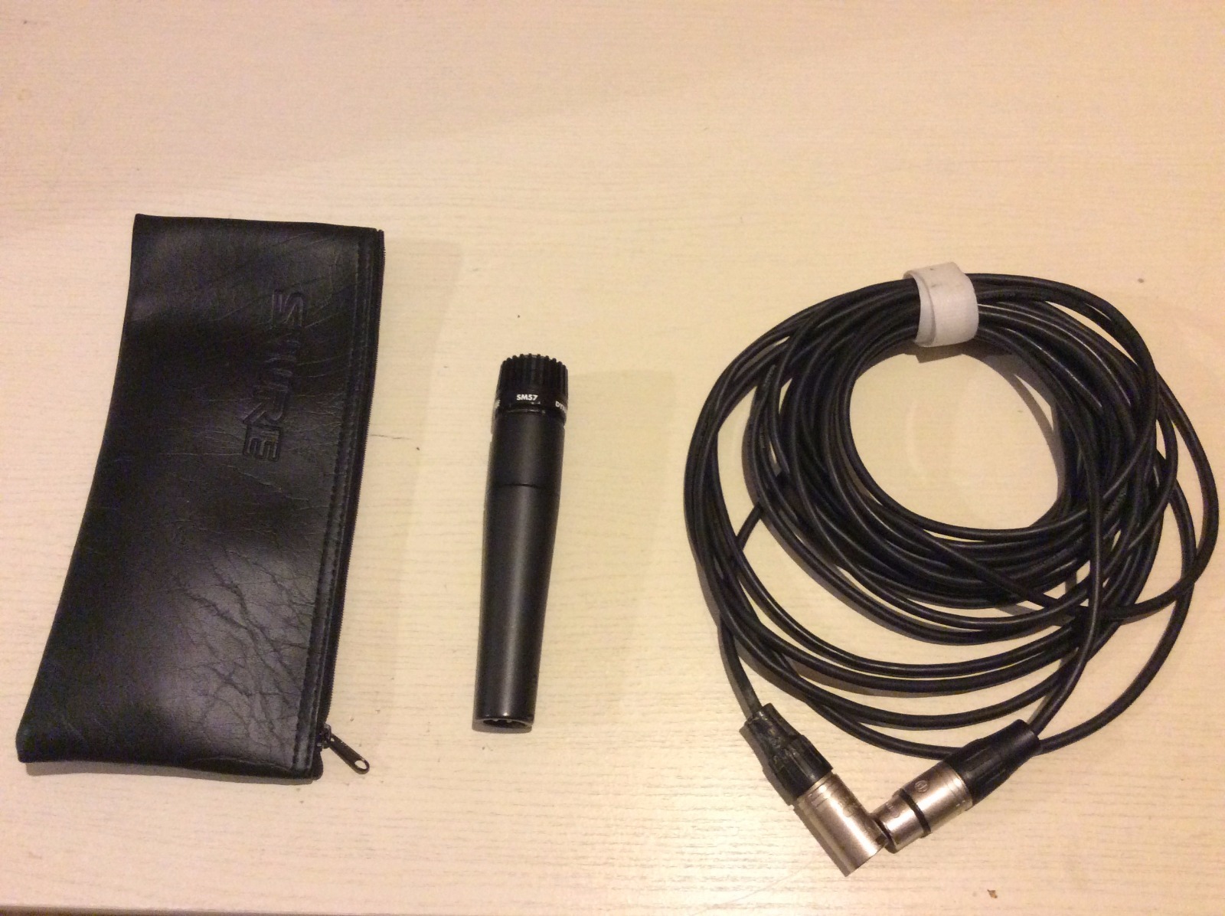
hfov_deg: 56.9
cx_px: 612
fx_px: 1131
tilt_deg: -64.9
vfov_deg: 44.1
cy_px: 458
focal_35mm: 32
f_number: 2.4
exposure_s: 1/20
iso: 320
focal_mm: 3.3
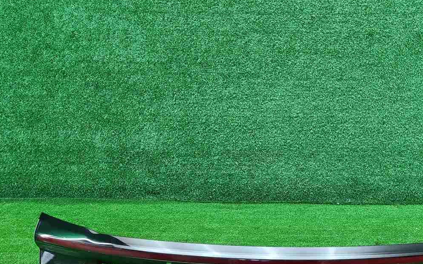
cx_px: 303
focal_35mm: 40
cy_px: 176
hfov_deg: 47.9
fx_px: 461
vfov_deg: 31.7
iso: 209
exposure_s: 1/50
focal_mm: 5.4
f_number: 1.8
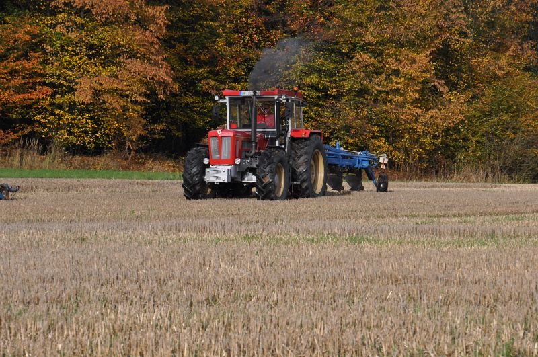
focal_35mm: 150
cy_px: 178
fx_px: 2238
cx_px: 269
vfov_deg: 9.1
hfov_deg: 13.7
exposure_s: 1/400
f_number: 10
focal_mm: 100
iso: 200
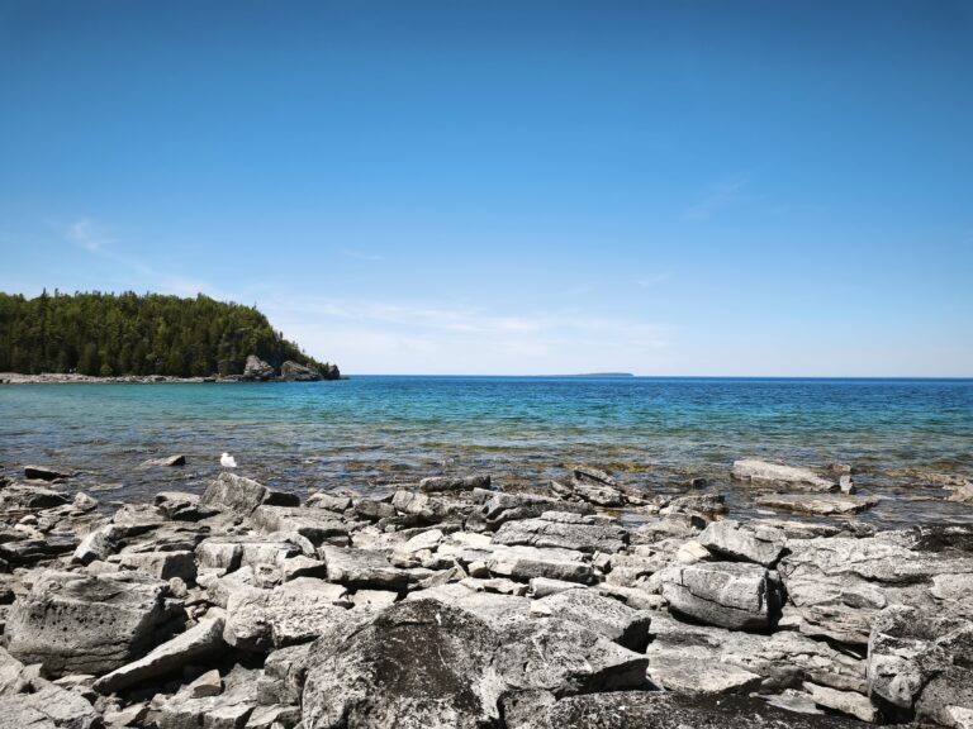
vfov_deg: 58.9
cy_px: 364
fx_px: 646
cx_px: 486
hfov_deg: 73.9
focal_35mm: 23
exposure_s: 1/1762
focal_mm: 6.45
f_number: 1.62
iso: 50
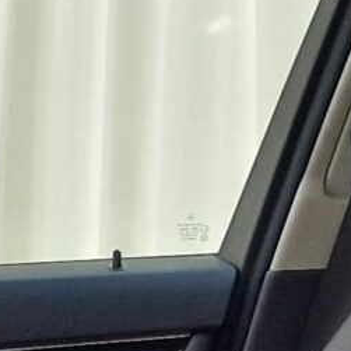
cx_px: -172
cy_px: 663
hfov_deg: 8.3
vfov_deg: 8.1
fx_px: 2375
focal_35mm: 207
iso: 400
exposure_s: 1/50
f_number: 1.8
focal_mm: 6.4
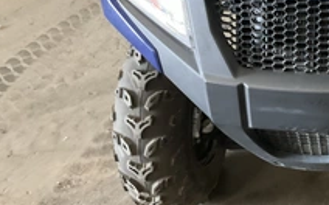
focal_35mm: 58
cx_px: 306
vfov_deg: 22.3
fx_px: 519
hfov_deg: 33.0
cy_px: 110
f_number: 1.8
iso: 250
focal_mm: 3
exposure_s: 1/40
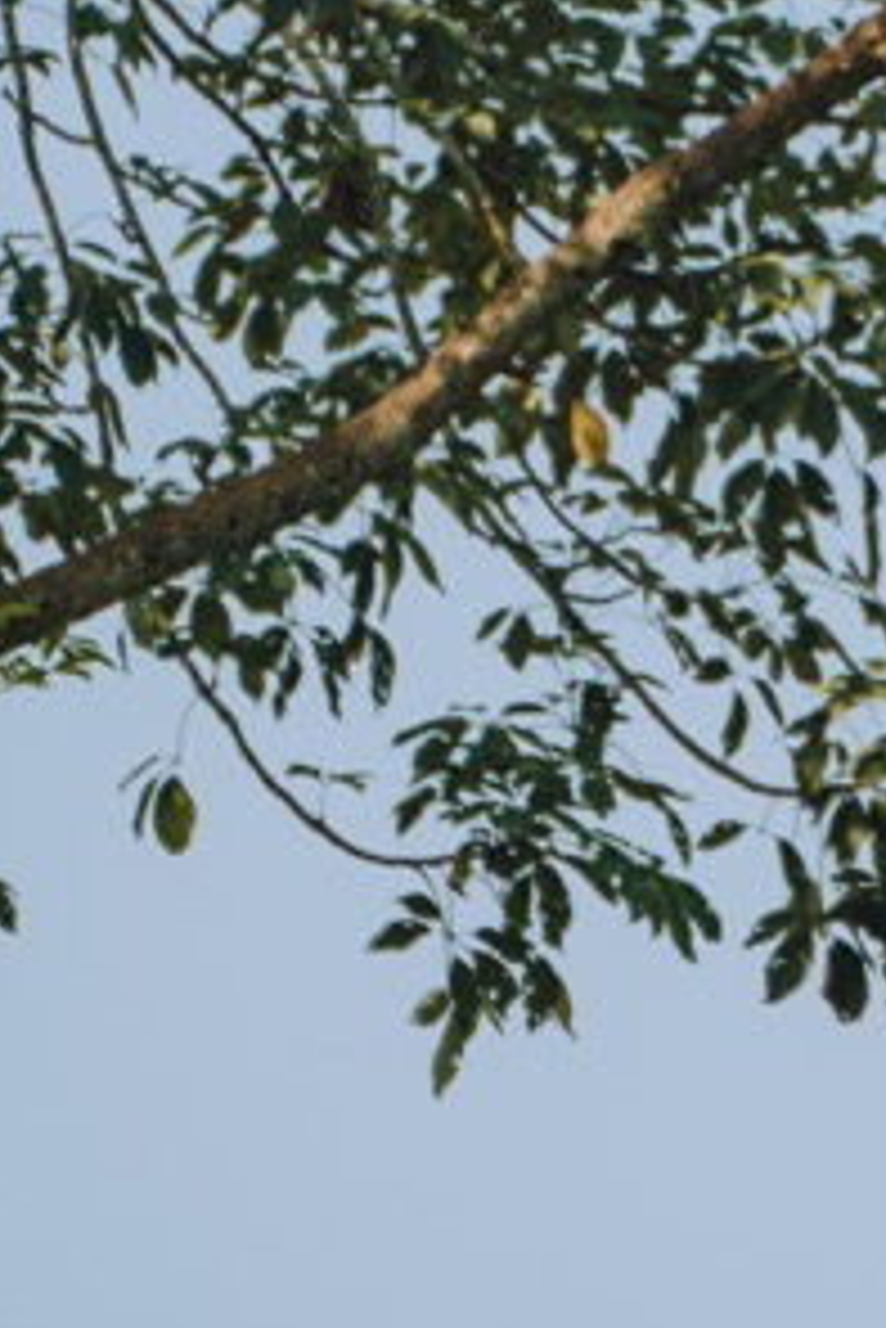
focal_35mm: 1147
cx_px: 980
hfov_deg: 1.2
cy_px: 351
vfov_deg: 1.8
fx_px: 42291
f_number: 6.3
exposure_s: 1/400
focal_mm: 264
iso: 100
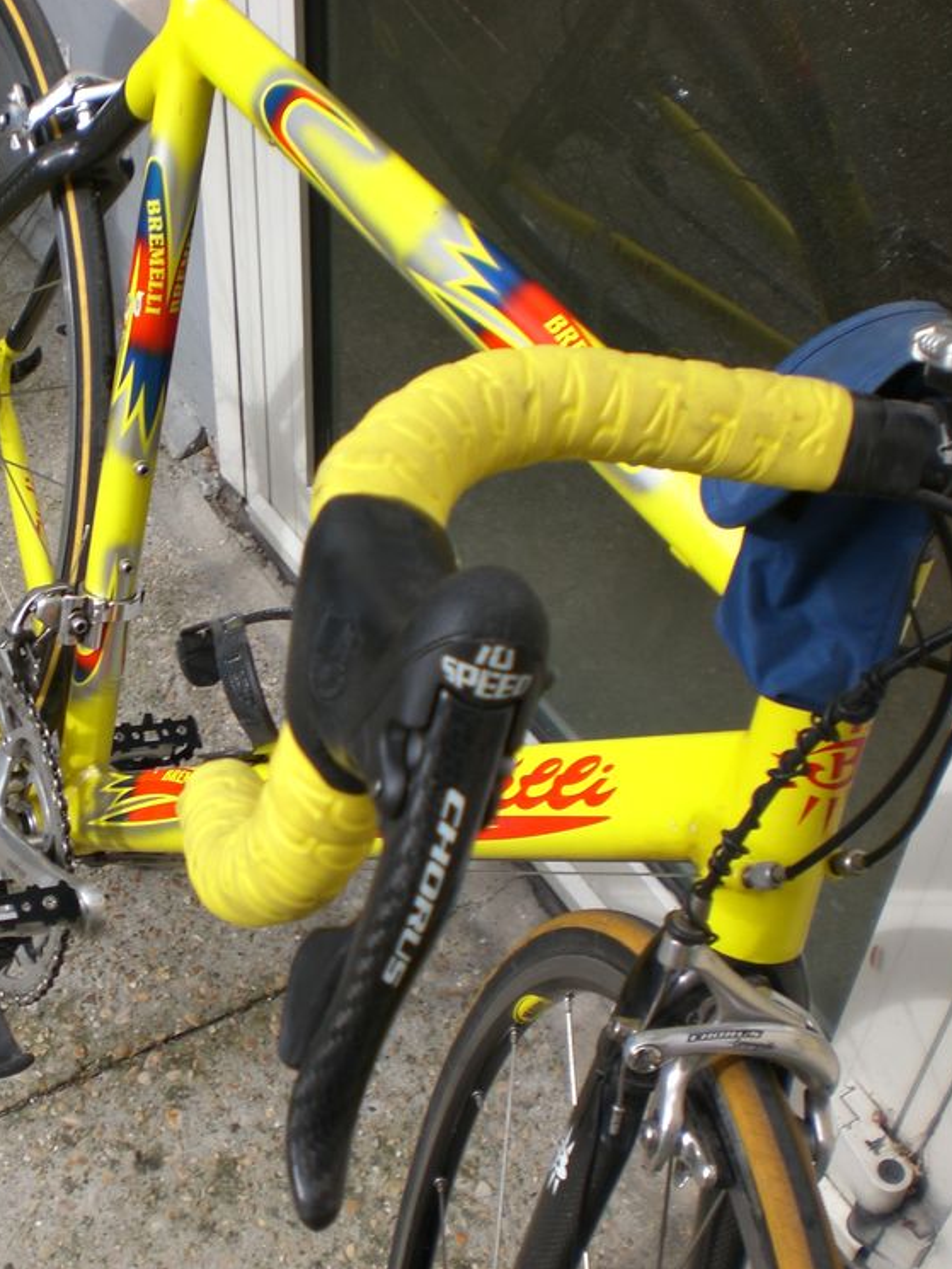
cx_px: 191
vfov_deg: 37.5
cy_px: 632
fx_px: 1870
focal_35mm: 51
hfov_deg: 28.0
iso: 50
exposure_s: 1/250
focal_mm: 6.3
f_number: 3.1
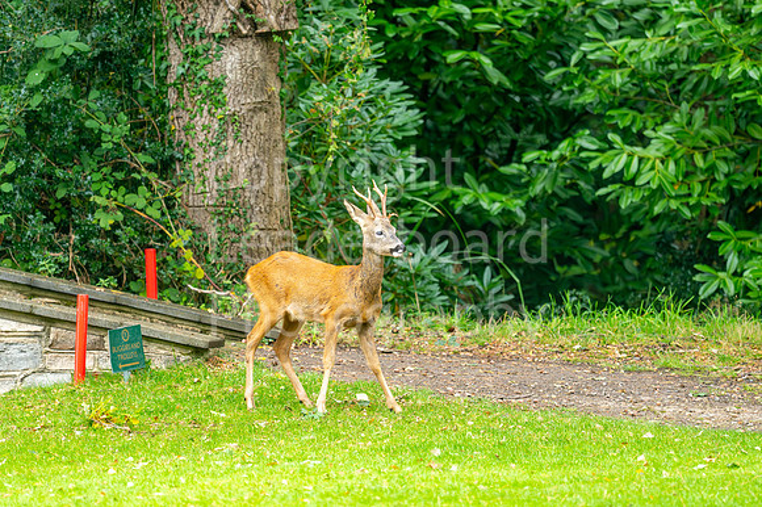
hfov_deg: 4.6
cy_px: 254
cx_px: 381
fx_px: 9519
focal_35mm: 450
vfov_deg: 3.1
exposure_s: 1/500
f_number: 4
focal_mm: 300
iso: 800
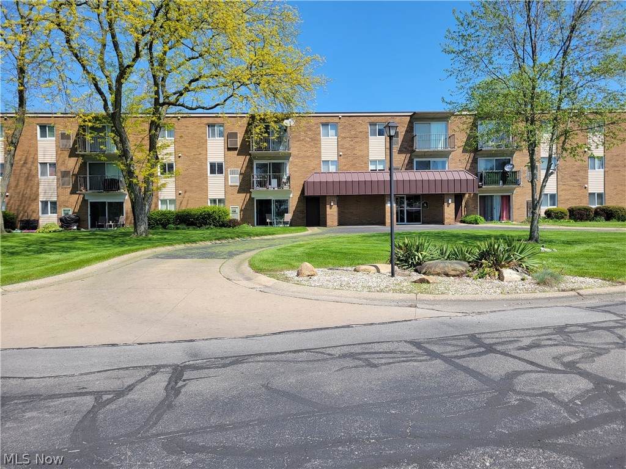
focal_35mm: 26
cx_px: 313
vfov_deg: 53.1
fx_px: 470
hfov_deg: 67.3
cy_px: 234
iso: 40
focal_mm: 5.4
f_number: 1.8
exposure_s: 1/1874
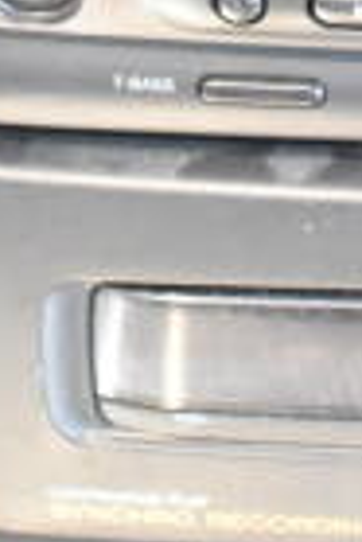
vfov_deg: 9.9
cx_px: 708
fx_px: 2964
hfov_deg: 6.8
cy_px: -417
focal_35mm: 197
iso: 2800
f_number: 3.5
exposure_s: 1/30
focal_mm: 20
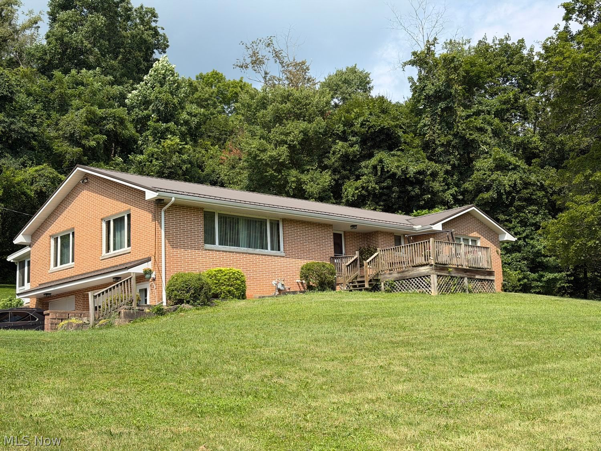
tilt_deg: +10.2
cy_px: 226
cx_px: 300
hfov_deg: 39.7
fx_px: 833
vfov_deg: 30.3
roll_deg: +2.4
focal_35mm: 48
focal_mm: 6.76
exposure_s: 1/3096
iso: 64
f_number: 1.78
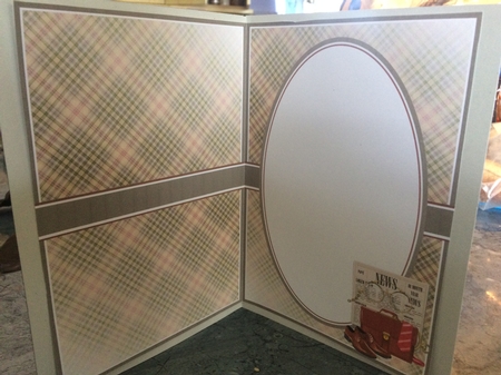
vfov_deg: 48.2
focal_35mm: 29
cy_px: 188
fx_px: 419
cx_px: 250
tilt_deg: -19.0
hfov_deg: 61.7
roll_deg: -0.8
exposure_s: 1/33
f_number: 2.2
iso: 200
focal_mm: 4.15
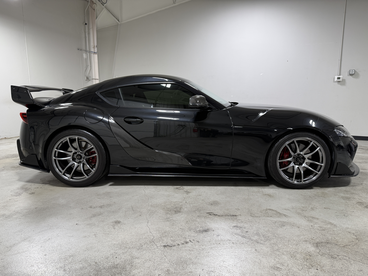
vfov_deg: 56.8
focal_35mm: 24
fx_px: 255
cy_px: 138
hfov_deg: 71.6
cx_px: 184
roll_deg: -0.3
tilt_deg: -9.6
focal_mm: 6.76
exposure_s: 1/120
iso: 100
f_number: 1.78
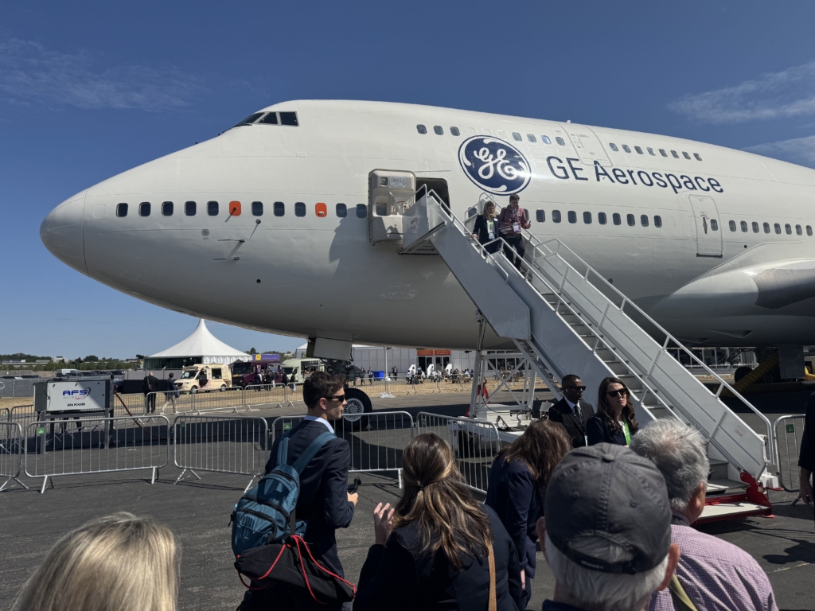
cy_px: 306
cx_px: 408
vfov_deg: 56.8
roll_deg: +1.2
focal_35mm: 24
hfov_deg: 71.6
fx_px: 565
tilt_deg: +4.3
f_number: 1.8
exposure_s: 1/9009
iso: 80
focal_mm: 6.8
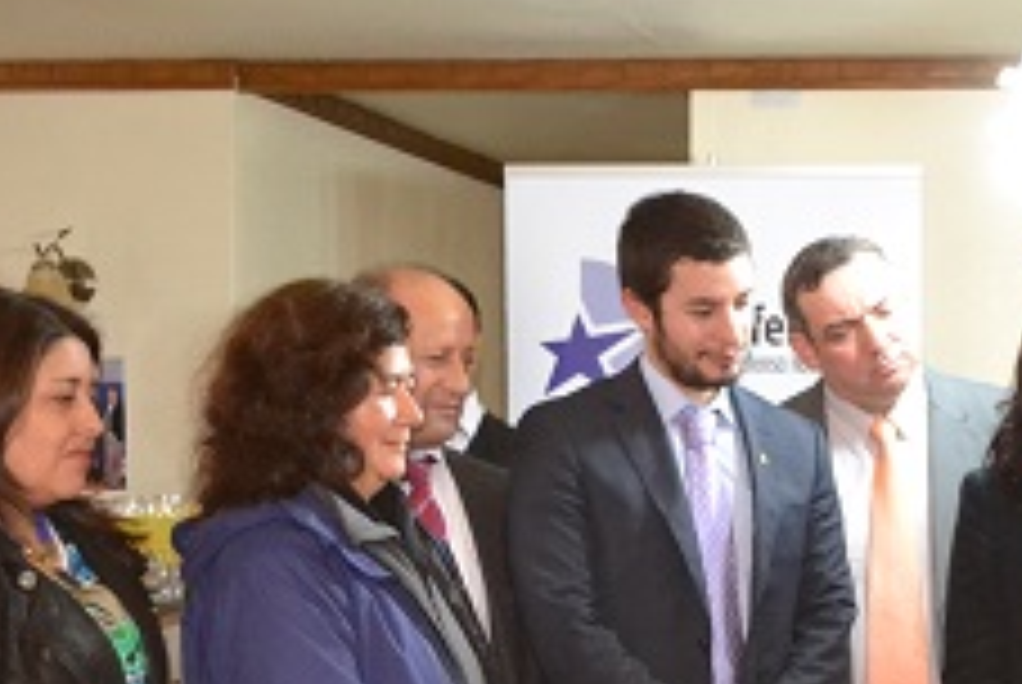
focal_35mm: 95
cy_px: 675
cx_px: 999
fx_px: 2700
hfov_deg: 20.8
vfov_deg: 14.2
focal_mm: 24
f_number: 4
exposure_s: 1/60
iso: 3200
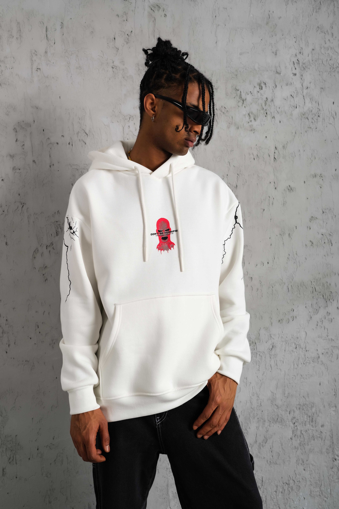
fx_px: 494
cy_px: 254
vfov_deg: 54.4
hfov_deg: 37.9
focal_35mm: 35
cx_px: 170
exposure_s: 1/160
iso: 160
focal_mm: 23
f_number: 5
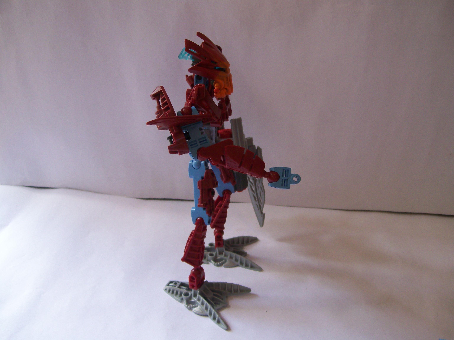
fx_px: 472
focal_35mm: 36
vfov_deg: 39.7
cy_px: 170
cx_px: 227
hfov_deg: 51.4
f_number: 2.7
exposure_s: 1/66.9
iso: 80
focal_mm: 6
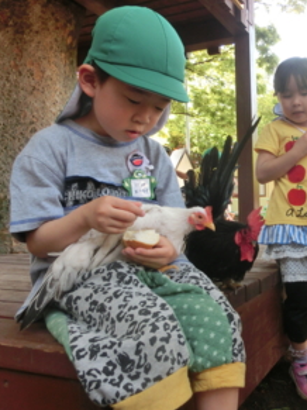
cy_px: 200
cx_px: 269
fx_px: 391
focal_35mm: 33
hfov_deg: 40.1
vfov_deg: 55.4
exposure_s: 1/125
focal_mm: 4.24
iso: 125
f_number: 3
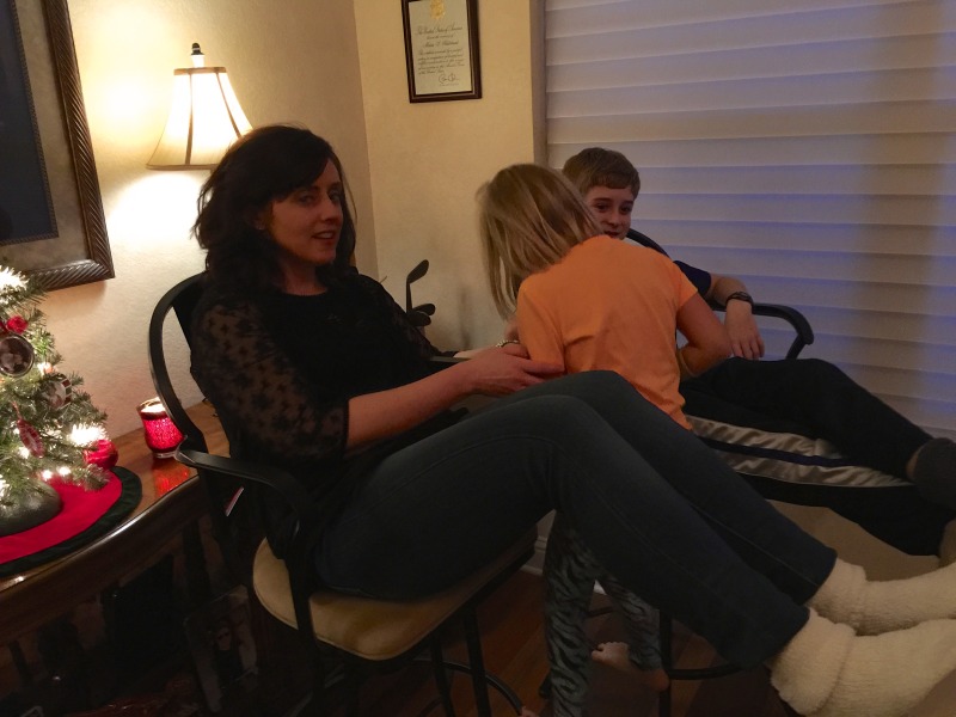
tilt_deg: -15.1
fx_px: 801
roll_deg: +3.1
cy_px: 358
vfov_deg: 48.2
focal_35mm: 29
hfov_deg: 61.7
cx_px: 478
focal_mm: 4.15
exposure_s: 1/4
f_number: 2.2
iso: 125
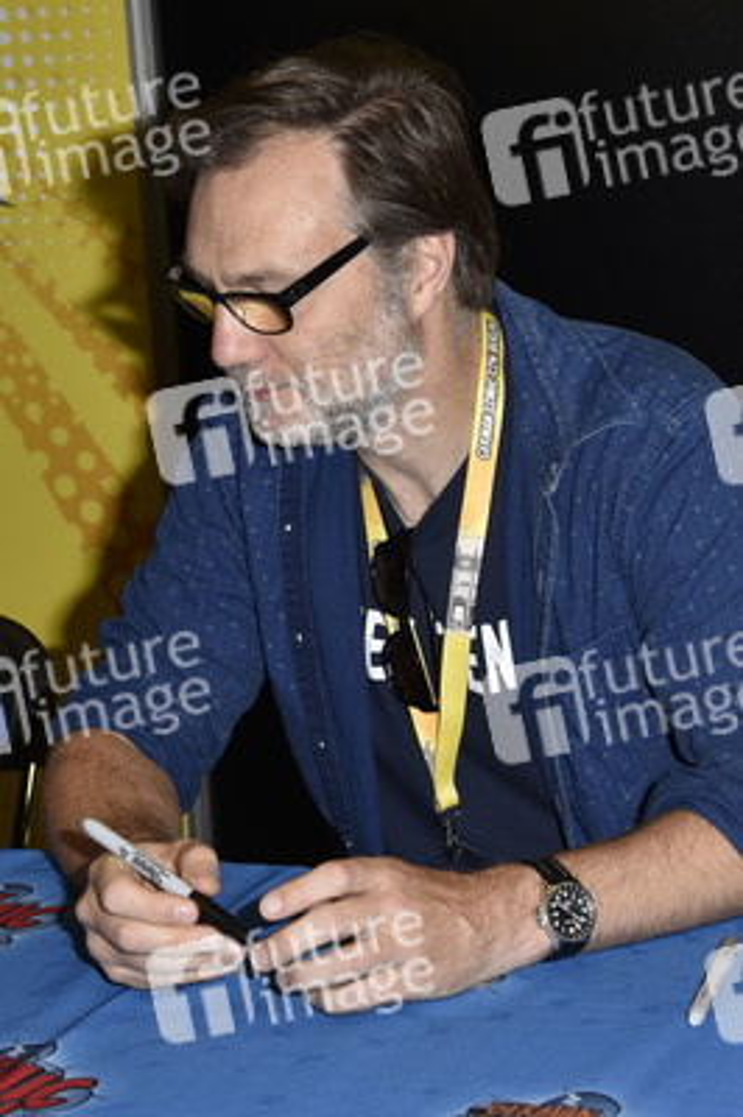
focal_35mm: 55
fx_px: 1706
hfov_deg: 24.6
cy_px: 558
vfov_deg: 36.3
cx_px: 372
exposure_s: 1/80
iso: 560
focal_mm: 55
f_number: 6.3
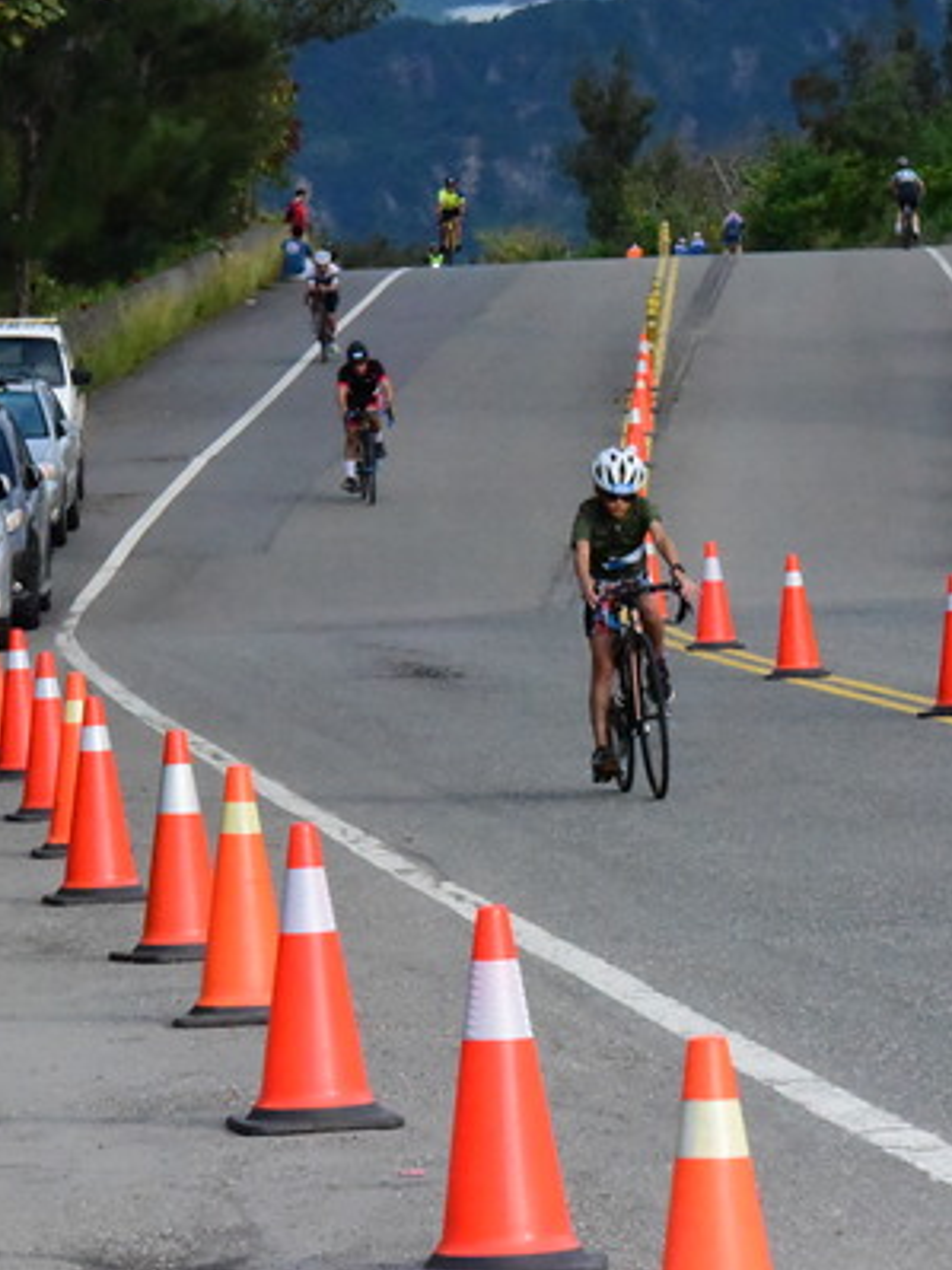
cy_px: 527
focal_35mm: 273
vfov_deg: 7.3
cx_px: 595
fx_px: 10016
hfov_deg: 5.4
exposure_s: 1/4000
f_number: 18
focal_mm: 145
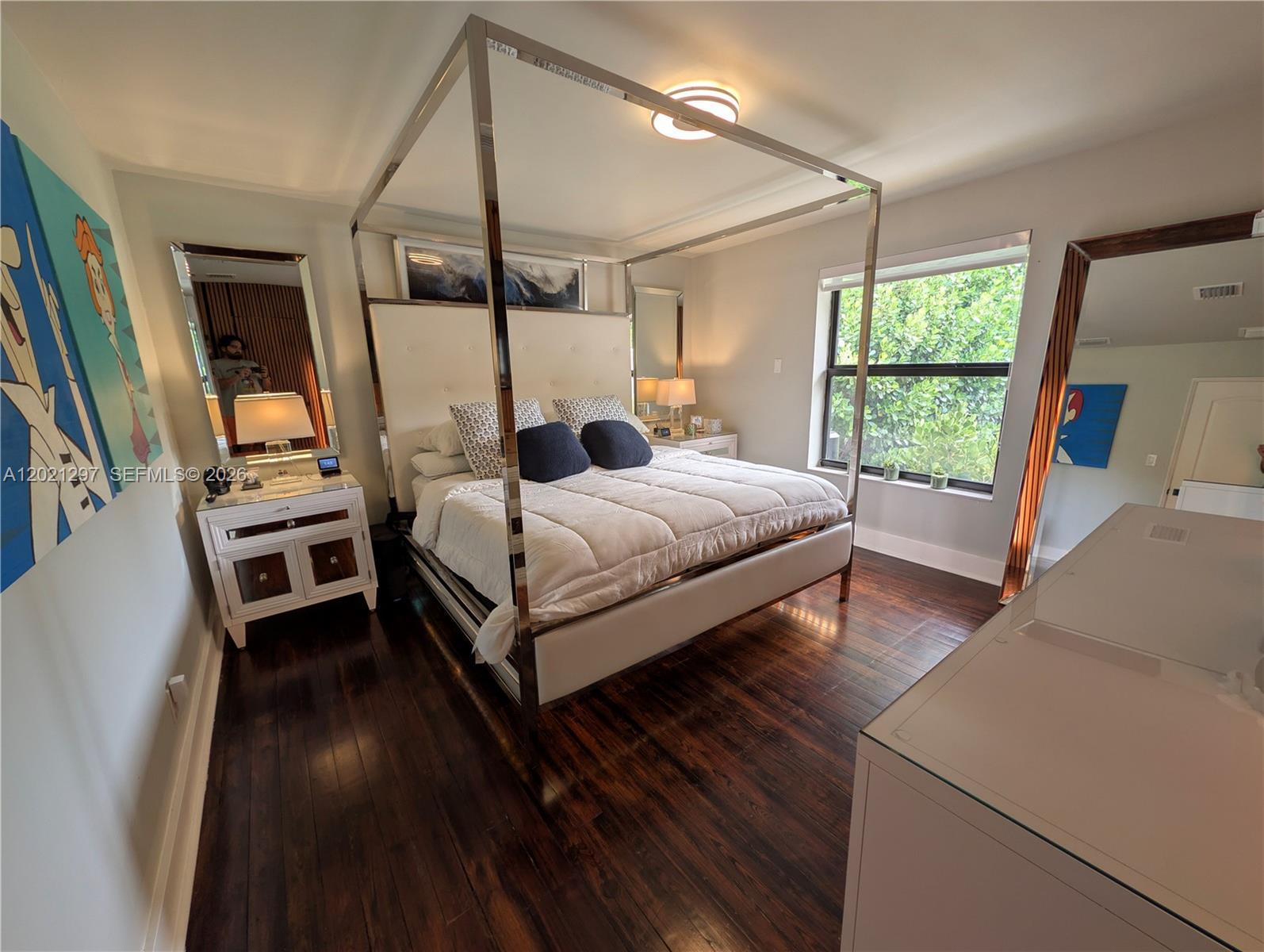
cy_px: 476
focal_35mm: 12
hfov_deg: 110.5
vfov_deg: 94.6
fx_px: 439
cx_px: 632
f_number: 1.7
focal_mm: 2.02
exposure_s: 1/62.5
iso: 47
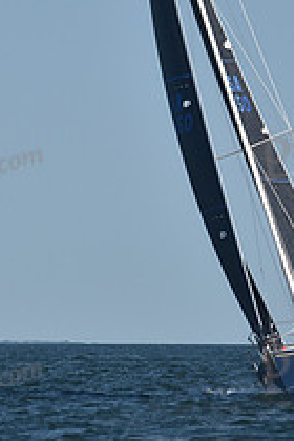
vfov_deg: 3.7
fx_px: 6761
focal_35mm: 552
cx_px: 152
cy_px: 48
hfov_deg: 2.5
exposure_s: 1/1000
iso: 250
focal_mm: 200
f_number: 5
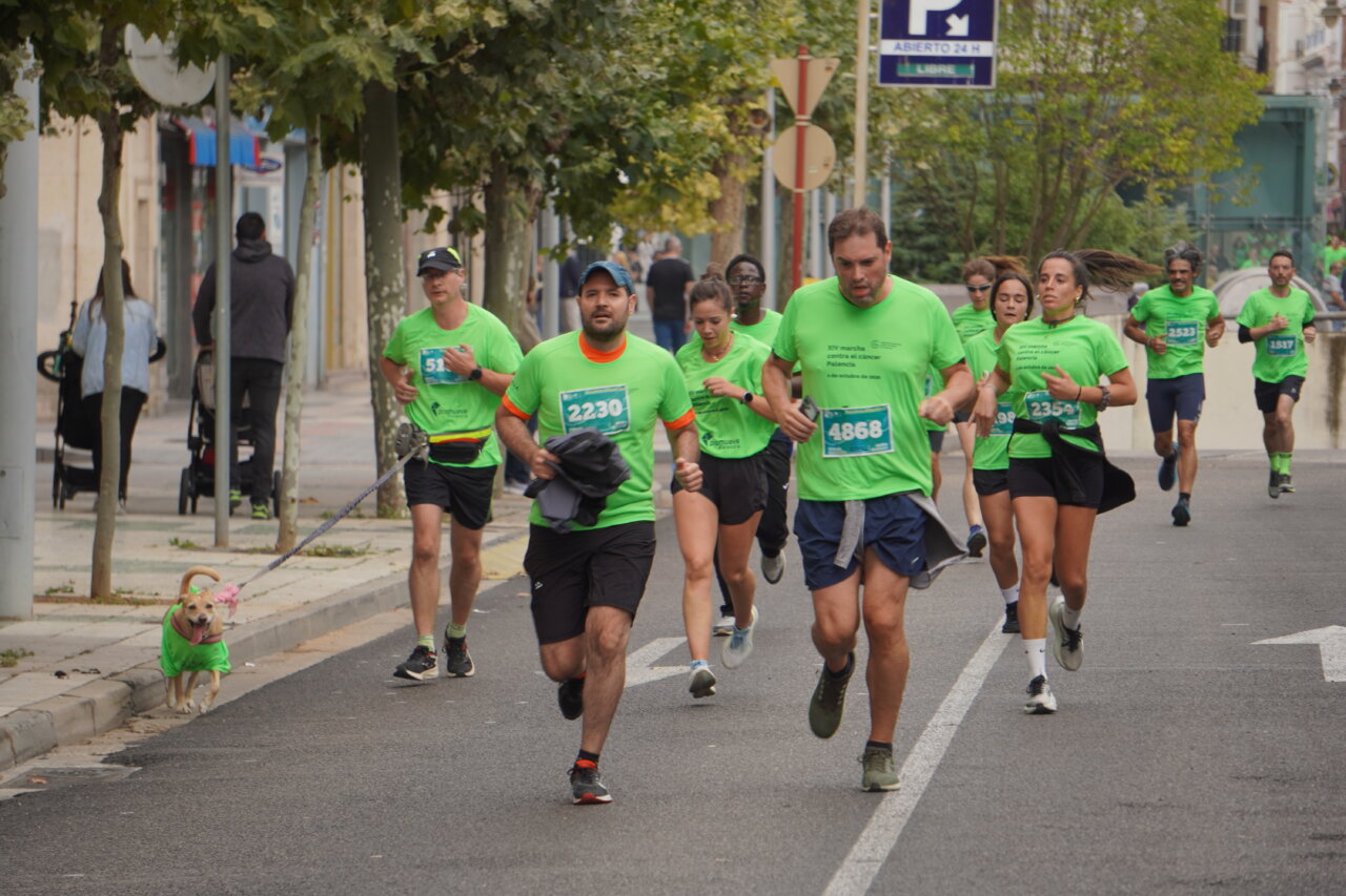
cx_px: 673
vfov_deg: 5.9
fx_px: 8691
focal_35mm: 232
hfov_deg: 8.9
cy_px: 448
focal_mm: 155
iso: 100
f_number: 6.3
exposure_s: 1/160
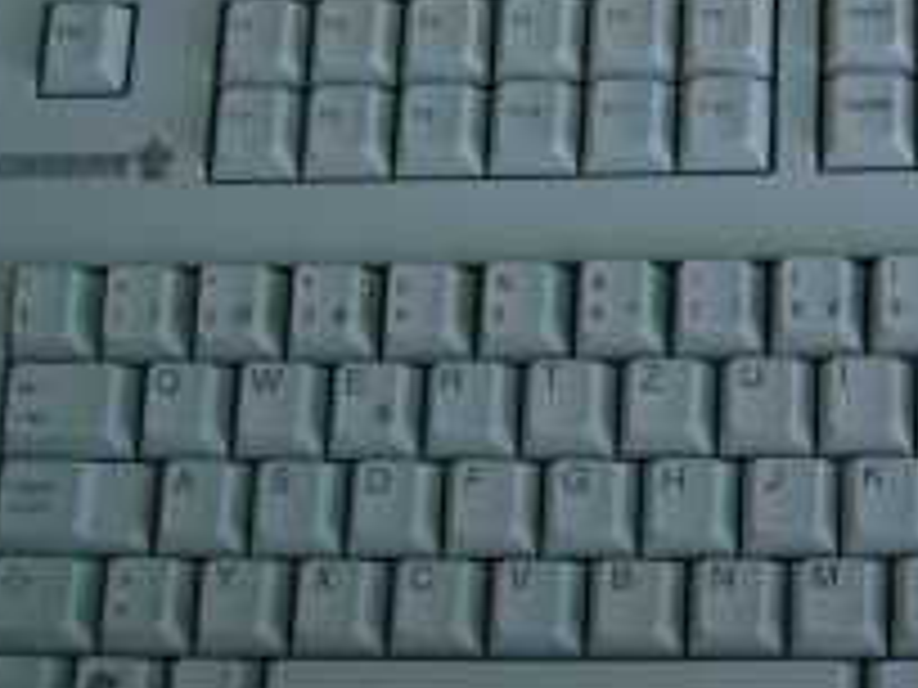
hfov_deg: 16.1
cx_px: 1008
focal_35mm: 119
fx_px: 3156
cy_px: -27
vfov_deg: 12.3
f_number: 2.8
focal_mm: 7.9
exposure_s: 1/80
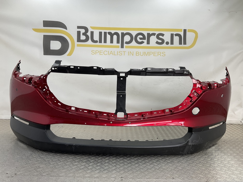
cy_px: 91
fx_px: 204
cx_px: 122
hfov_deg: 61.7
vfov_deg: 48.2
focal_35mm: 29
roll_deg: -2.6
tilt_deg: -5.1
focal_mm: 3
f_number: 1.8
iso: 16
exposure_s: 1/125
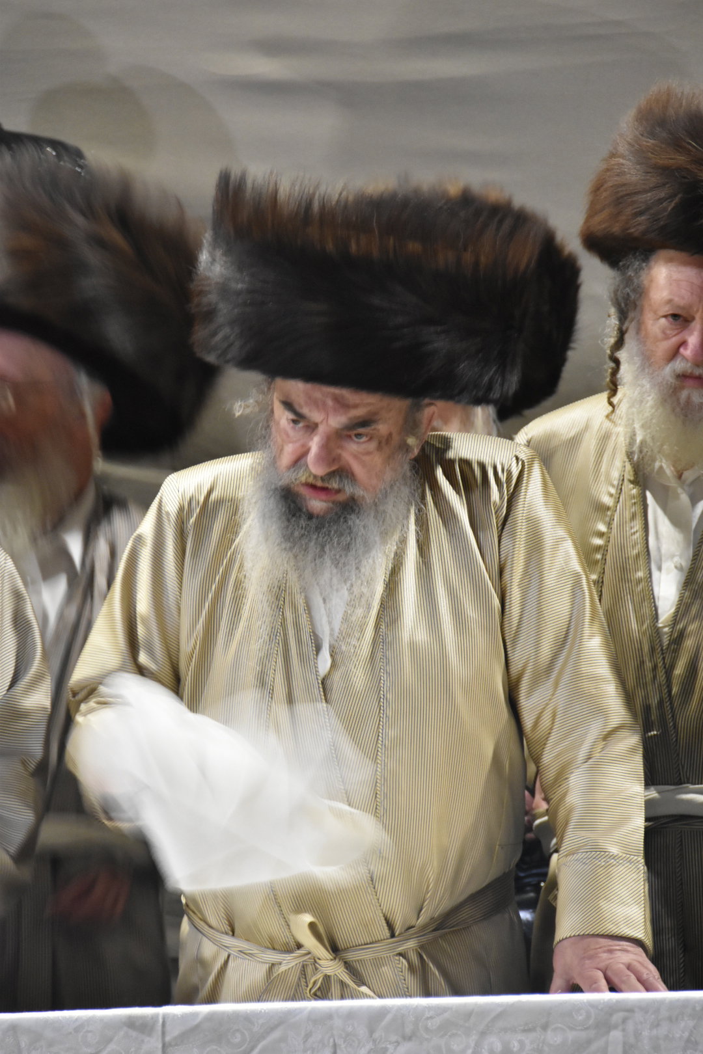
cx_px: 352
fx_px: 6590
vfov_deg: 9.1
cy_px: 527
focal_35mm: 225
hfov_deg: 6.1
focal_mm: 150
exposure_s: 1/13
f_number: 6.3
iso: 2500
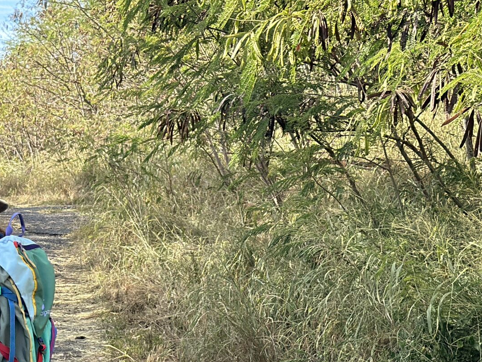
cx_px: -26
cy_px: 277
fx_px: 1699
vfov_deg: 12.1
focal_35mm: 122
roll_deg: -1.3
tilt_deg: +0.3
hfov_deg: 15.8
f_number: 1.78
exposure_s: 1/990
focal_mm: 6.86
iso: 80
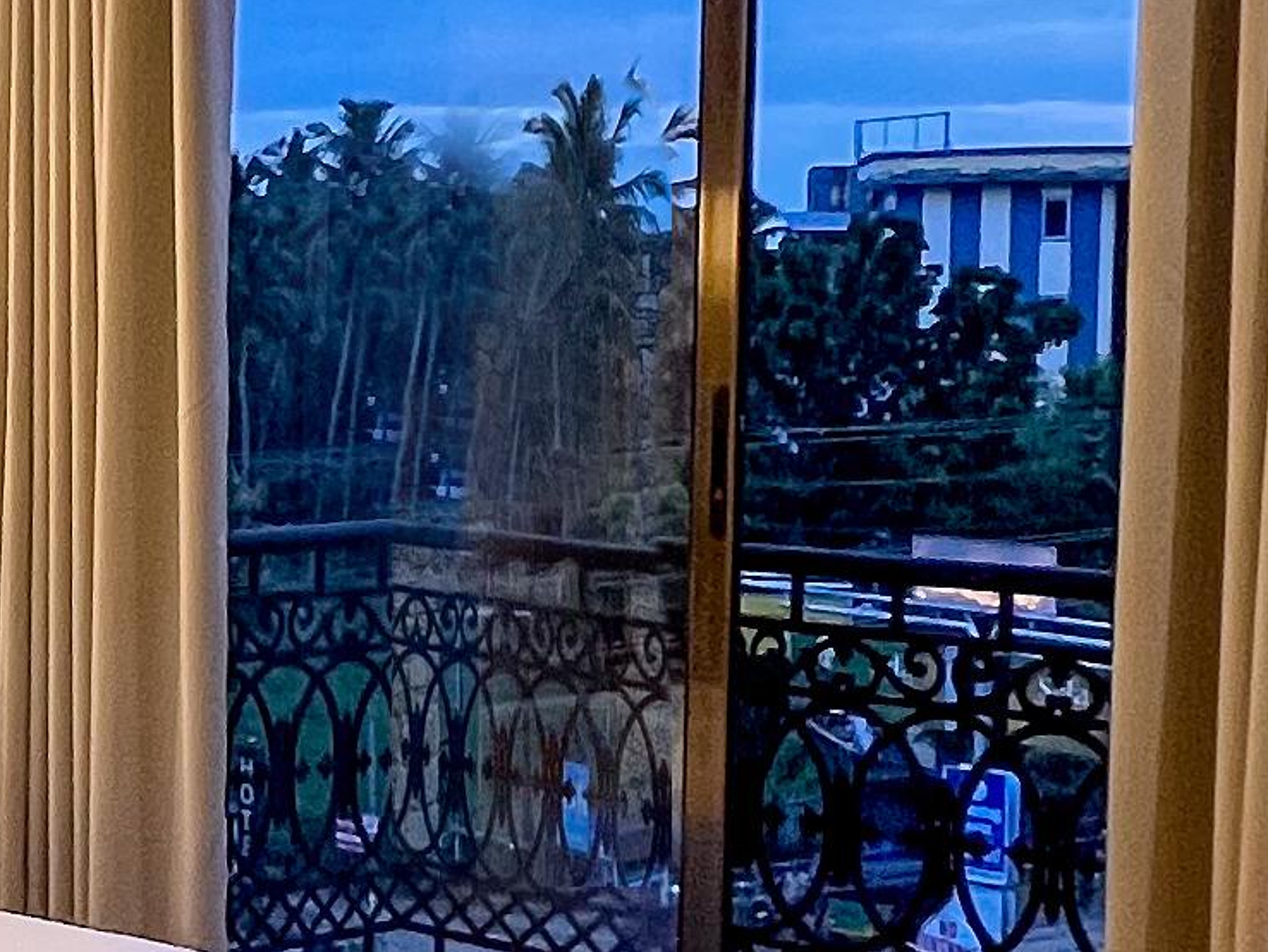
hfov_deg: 24.2
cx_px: -349
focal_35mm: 71
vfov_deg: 20.7
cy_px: 500
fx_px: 2602
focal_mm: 1.57
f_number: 1.8
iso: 250
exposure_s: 1/100
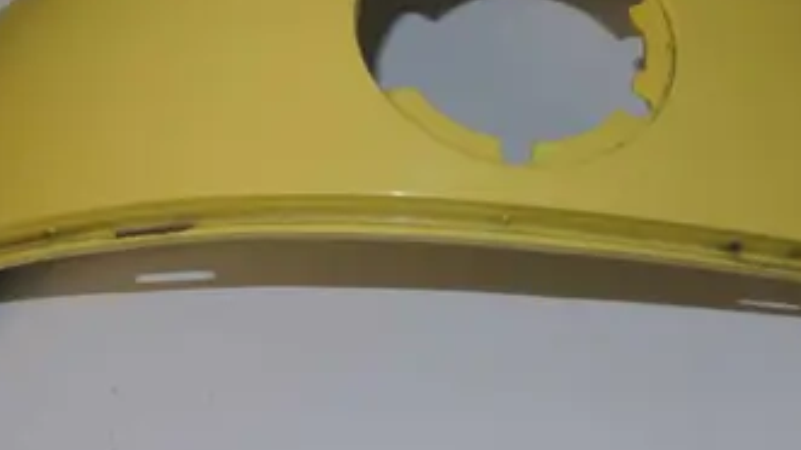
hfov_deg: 35.9
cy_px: 189
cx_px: 486
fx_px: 1232
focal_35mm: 58
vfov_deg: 20.7
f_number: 3.8
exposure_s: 1/60
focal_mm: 12.7
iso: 200
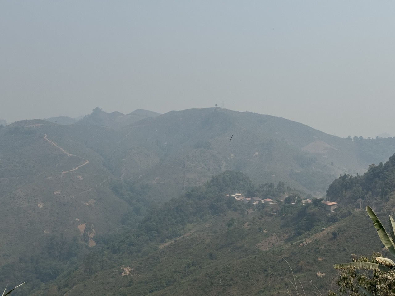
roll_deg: -1.6
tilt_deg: -0.7
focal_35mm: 48
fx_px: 548
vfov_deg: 30.3
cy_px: 148
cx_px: 198
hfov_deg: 39.7
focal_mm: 6.76
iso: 80
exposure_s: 1/9009
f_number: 1.78
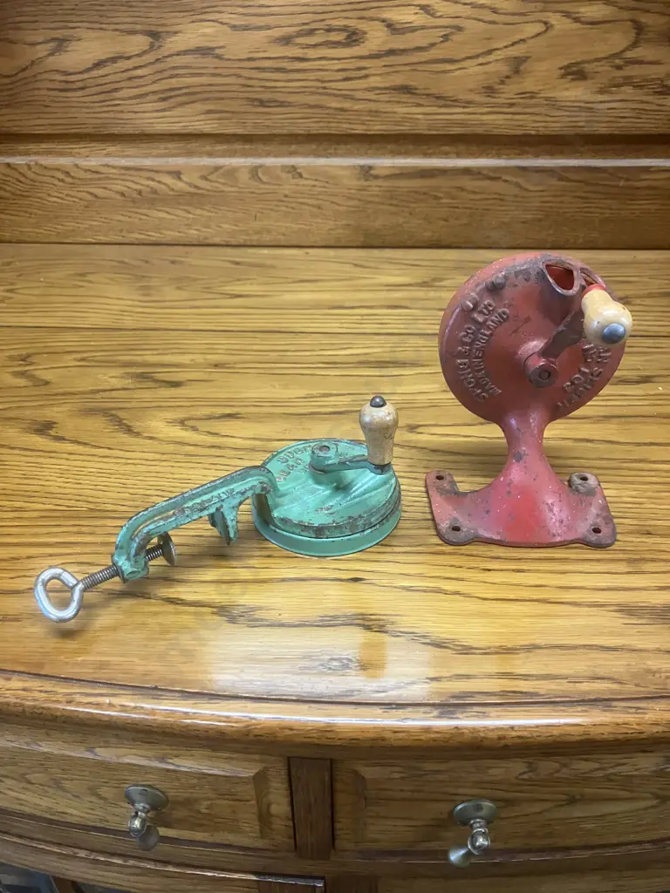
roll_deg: +1.3
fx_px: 723
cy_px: 446
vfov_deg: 63.4
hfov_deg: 49.7
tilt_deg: -32.9
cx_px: 335
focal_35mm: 28
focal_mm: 3.99
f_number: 1.8
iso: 320
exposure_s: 1/50
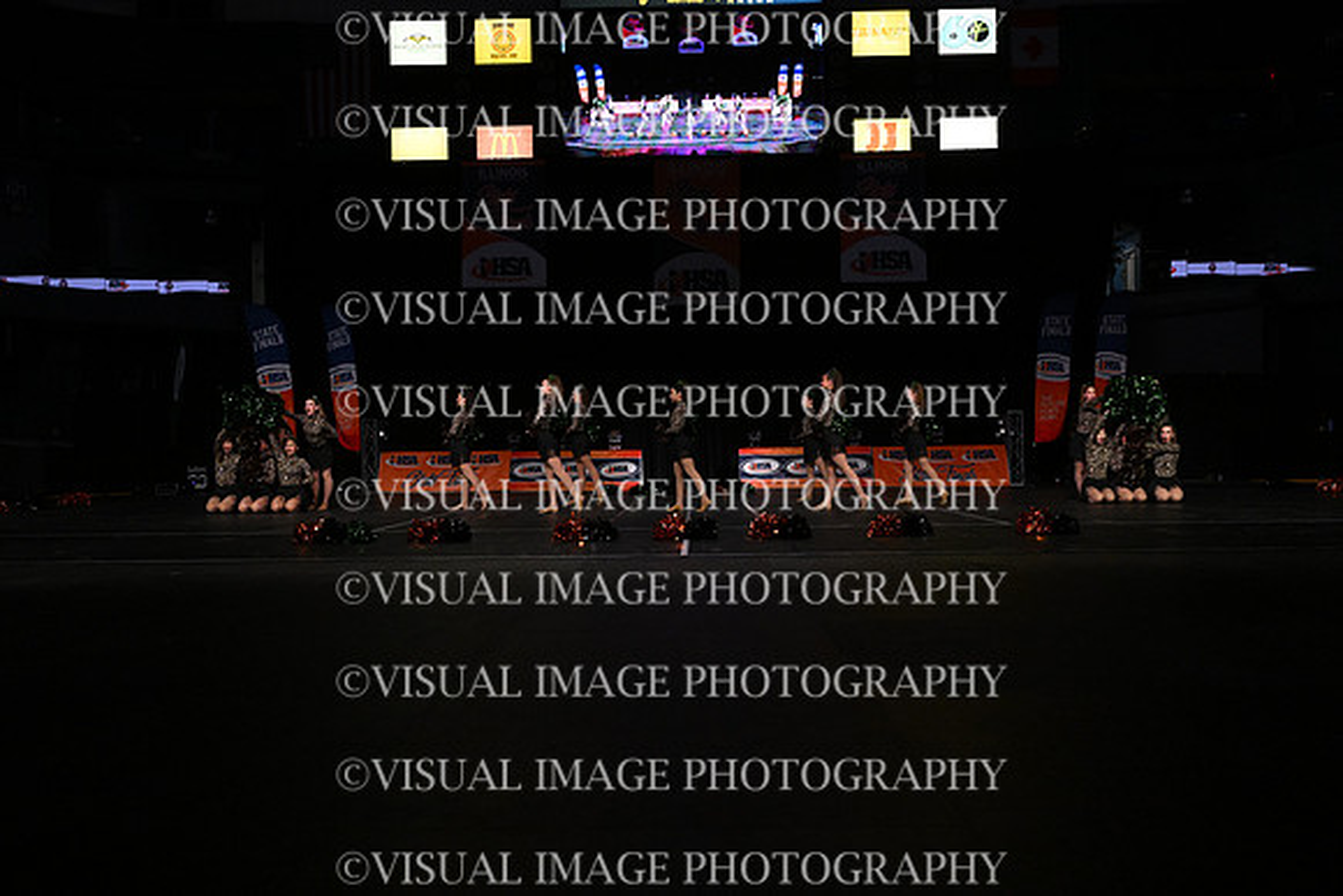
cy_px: 448
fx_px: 1157
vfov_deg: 42.3
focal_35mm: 31
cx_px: 672
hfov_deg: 60.3
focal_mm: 31
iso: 6400
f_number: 4
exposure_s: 1/1000
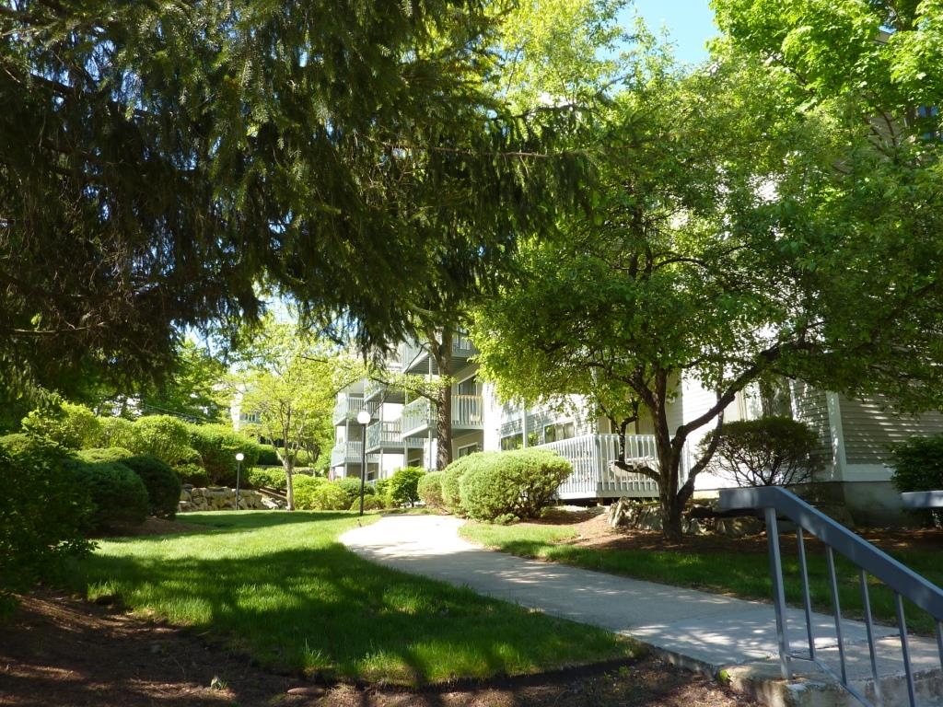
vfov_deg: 54.9
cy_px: 354
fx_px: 681
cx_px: 472
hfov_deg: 69.4
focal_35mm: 25
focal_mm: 4.1
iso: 80
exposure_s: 1/125
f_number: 4
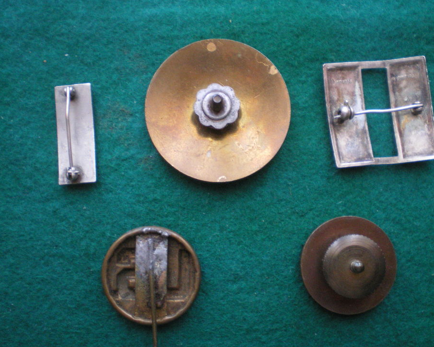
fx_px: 527
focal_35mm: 41
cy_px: 176
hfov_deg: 44.8
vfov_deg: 36.5
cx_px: 228
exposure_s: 1/30
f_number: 3.1
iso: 400
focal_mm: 6.3
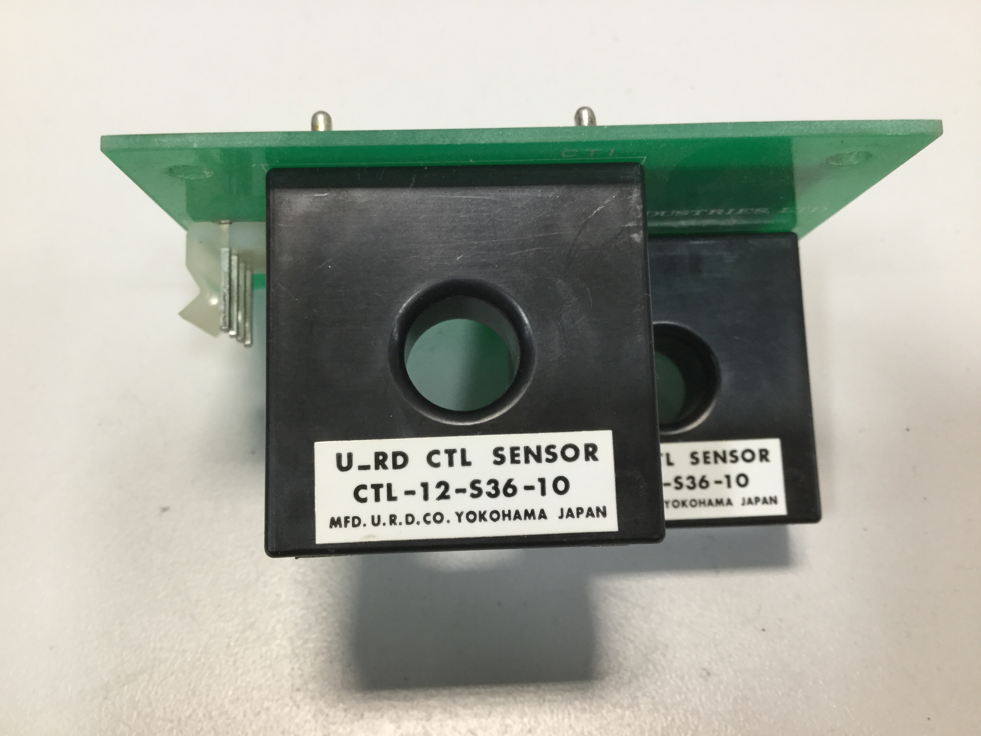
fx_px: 879
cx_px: 490
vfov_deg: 45.4
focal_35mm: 31
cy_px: 368
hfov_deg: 58.4
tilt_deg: -59.4
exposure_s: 1/30
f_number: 2.4
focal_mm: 3.3
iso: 50
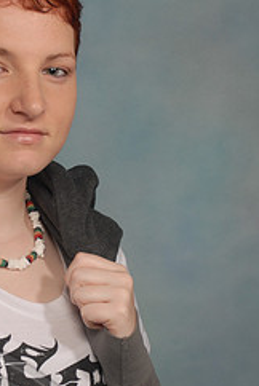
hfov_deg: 7.3
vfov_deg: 11.0
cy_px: 271
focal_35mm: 187
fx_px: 2012
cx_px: 11
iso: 100
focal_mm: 52
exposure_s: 1/125
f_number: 5.6
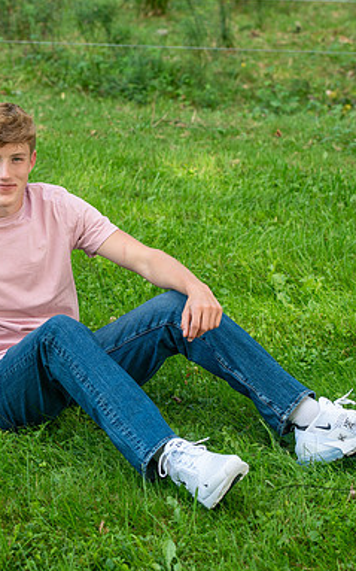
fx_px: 1678
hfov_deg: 12.1
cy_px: 285
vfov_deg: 19.3
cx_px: 113
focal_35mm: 108
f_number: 4.5
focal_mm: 70
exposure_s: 1/250
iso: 400
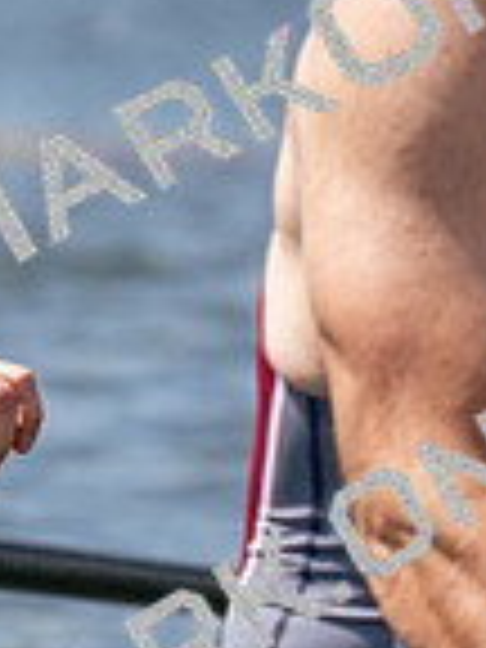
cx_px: -806
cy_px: 119
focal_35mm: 1162
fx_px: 21752
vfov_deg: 1.7
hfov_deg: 1.3
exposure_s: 1/2000
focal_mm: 300
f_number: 6.3
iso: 250
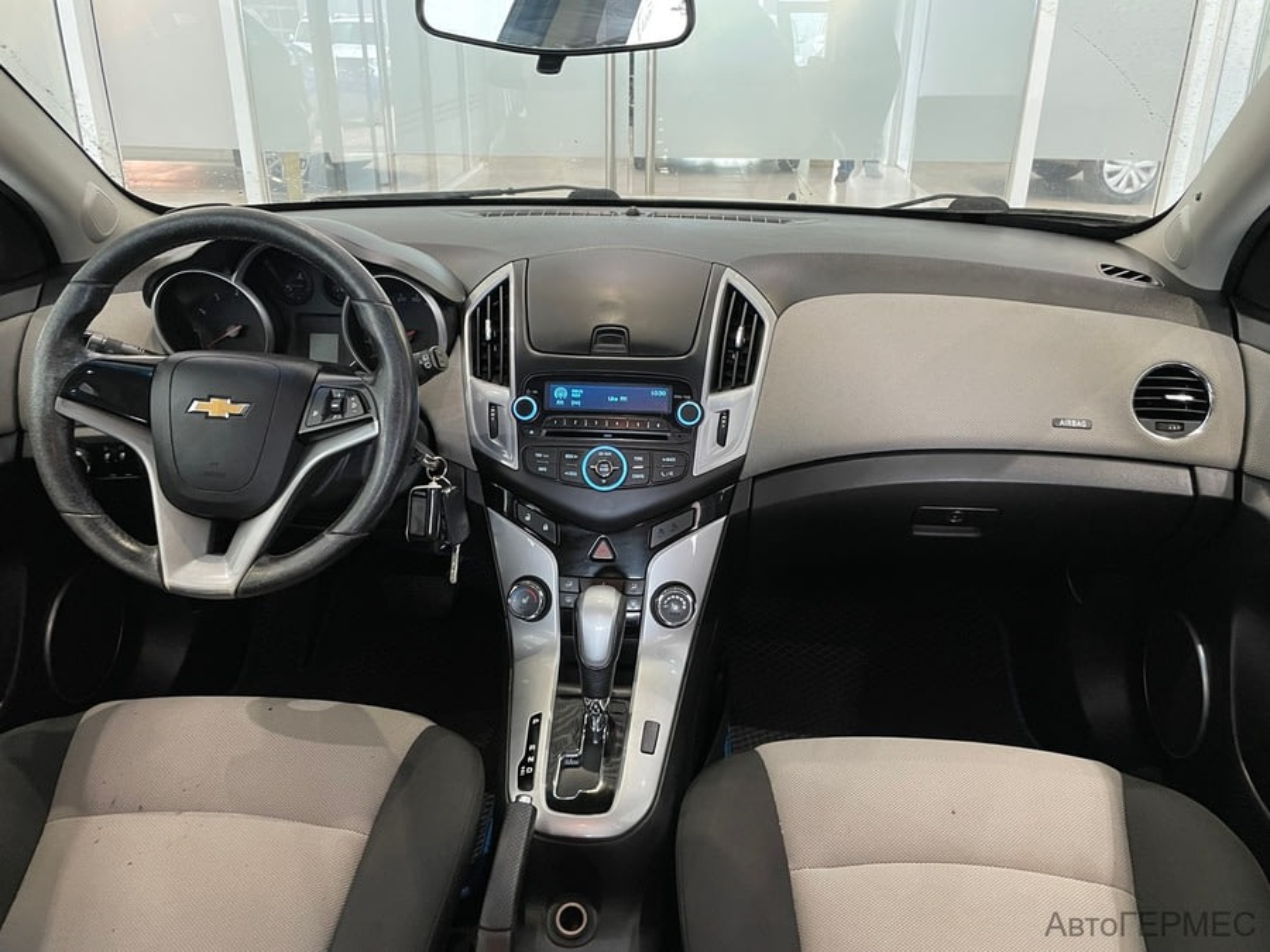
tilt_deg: -23.9
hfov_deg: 67.3
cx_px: 635
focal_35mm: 26
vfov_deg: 53.1
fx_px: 954
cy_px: 476
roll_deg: +1.0
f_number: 1.6
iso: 320
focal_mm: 4.2
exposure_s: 1/50
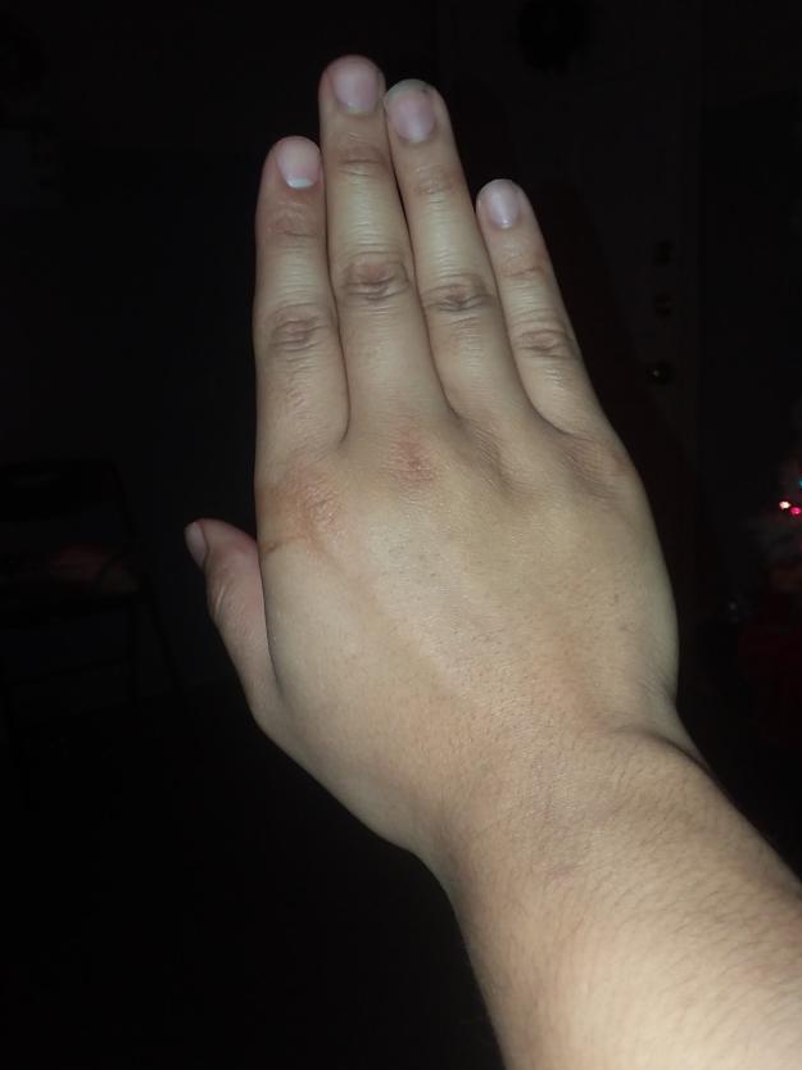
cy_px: 527
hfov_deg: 44.1
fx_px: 989
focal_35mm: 32
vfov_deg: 56.8
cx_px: 441
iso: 50
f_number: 1.9
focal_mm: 2.47
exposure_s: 1/120
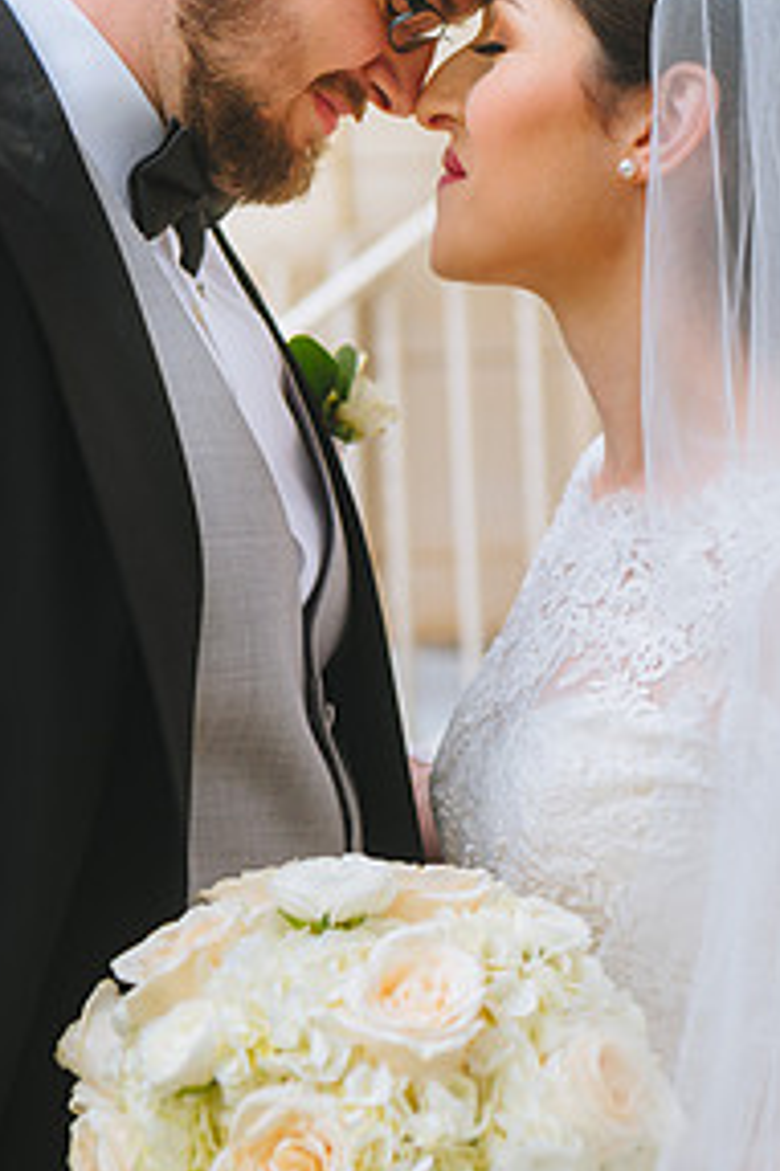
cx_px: 365
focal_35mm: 102
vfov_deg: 20.0
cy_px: 694
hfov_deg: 13.4
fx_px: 3319
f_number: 4
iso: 250
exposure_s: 1/1000
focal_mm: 65
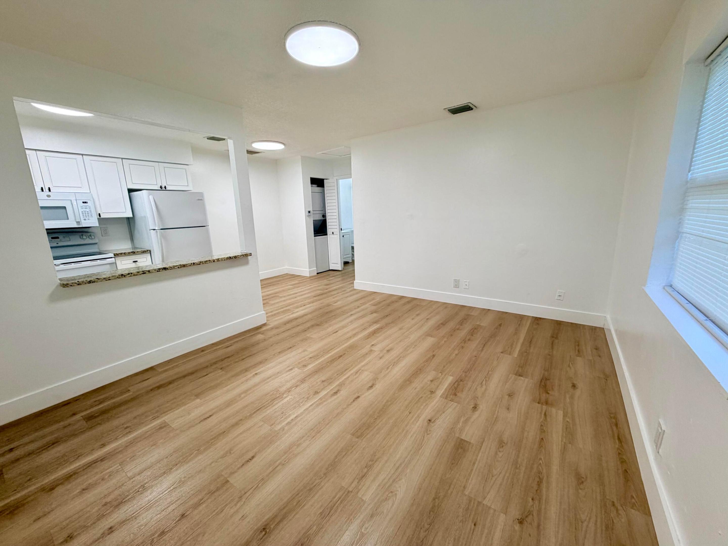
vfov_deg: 85.7
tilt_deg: -11.4
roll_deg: +2.5
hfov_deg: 102.1
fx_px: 294
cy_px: 273
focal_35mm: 14
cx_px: 364
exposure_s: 1/120
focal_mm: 2.22
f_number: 2.2
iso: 100
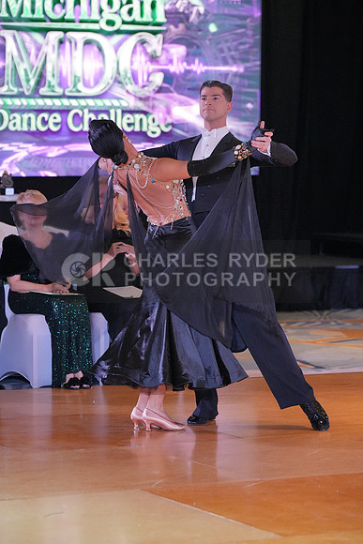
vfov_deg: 14.9
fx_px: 2086
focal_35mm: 138
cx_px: 182
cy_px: 272
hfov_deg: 9.9
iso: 5000
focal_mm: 138
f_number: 4
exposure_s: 1/400
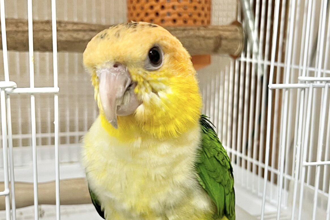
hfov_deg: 65.5
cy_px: 122
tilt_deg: -13.2
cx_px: 161
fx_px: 257
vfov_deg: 46.3
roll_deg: -2.4
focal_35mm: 28
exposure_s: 1/50
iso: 125
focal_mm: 5.1
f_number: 1.6
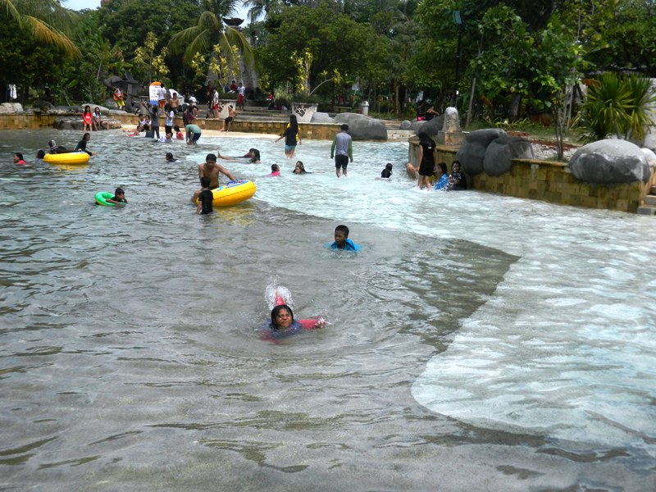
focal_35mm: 47
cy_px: 246
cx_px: 328
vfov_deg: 30.9
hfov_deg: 40.4
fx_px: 891
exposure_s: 1/160
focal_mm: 8.4
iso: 80
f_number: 10.2
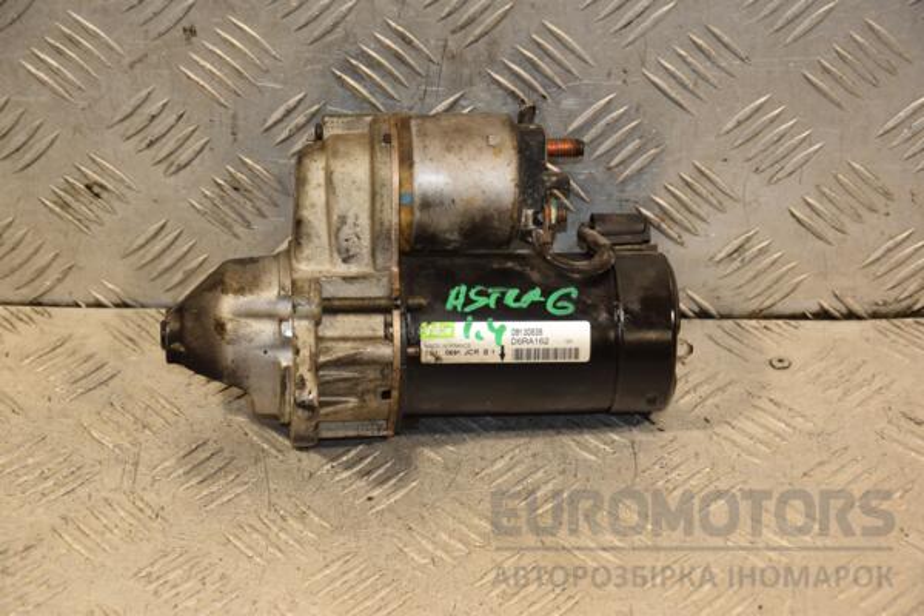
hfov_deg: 20.6
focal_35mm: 99
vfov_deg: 13.8
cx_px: 462
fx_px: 2541
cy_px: 308
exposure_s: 1/160
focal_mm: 66
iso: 800
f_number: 5.3
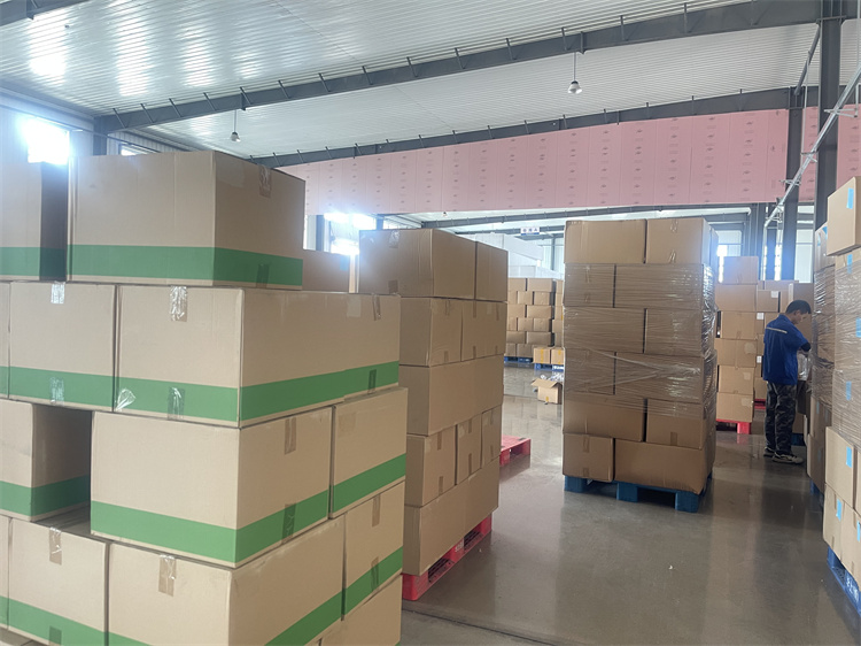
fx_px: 646
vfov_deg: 53.0
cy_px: 323
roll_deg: -2.6
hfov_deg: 67.3
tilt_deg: -1.2
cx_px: 430
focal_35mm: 26
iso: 200
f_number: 1.6
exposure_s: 1/60
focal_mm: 5.1
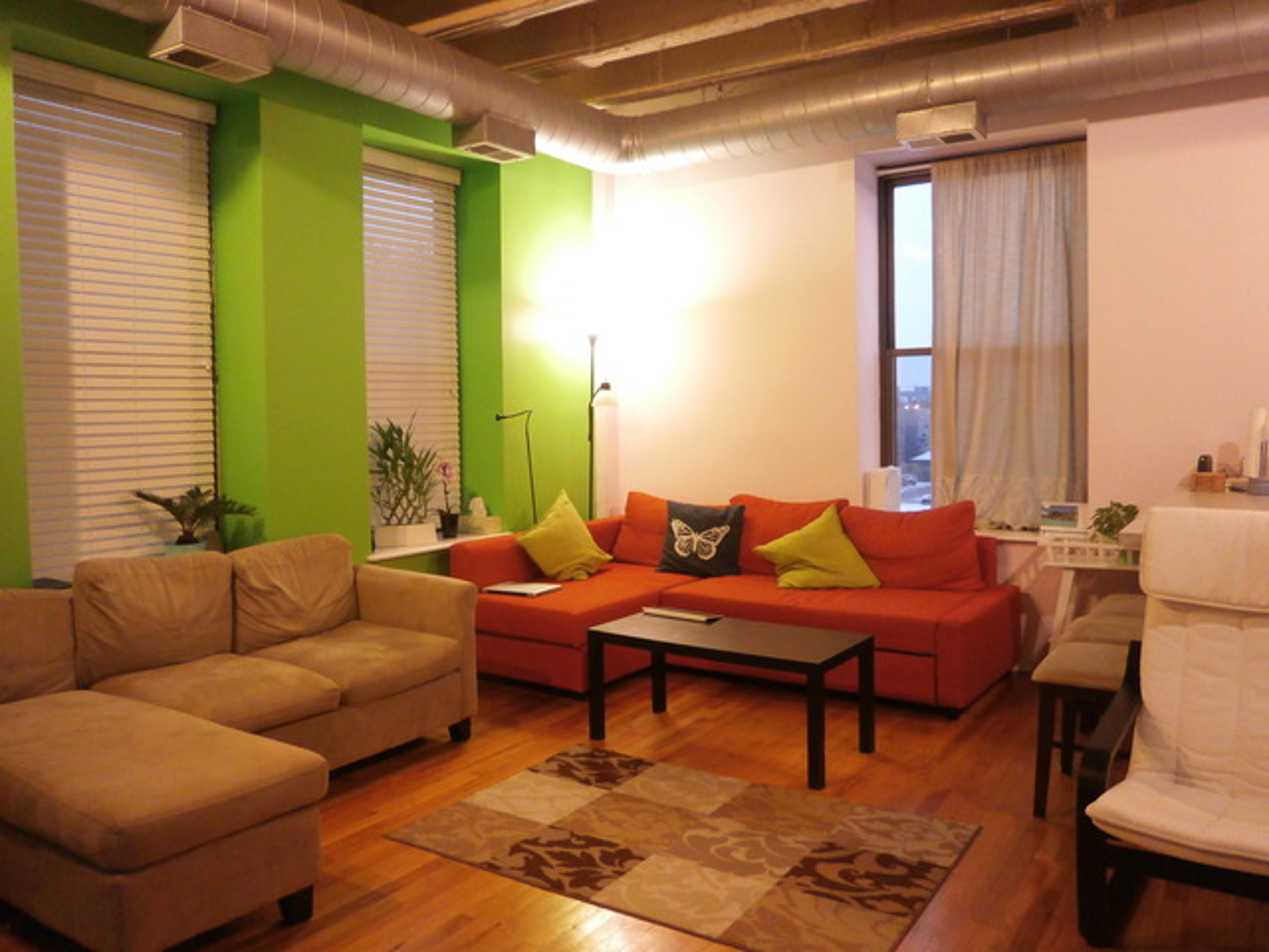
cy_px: 476
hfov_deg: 67.3
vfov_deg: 53.1
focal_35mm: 26
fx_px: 953
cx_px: 634
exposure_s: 1/10
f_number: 2.8
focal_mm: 4.7
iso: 400
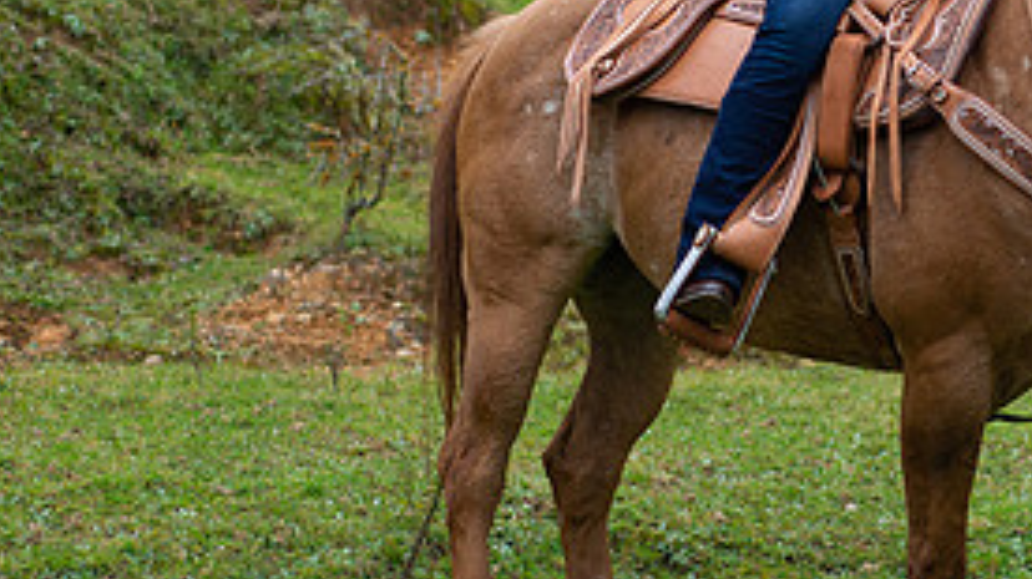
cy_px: 133
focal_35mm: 110
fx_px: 3009
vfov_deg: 11.0
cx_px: 942
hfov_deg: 19.1
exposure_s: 1/2000
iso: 400
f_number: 2.8
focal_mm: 50
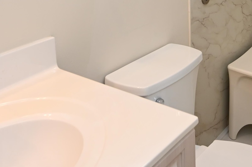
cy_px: -82
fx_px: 371
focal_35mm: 53
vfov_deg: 21.5
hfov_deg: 36.9
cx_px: 181
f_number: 4
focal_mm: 14
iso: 320
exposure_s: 1/60
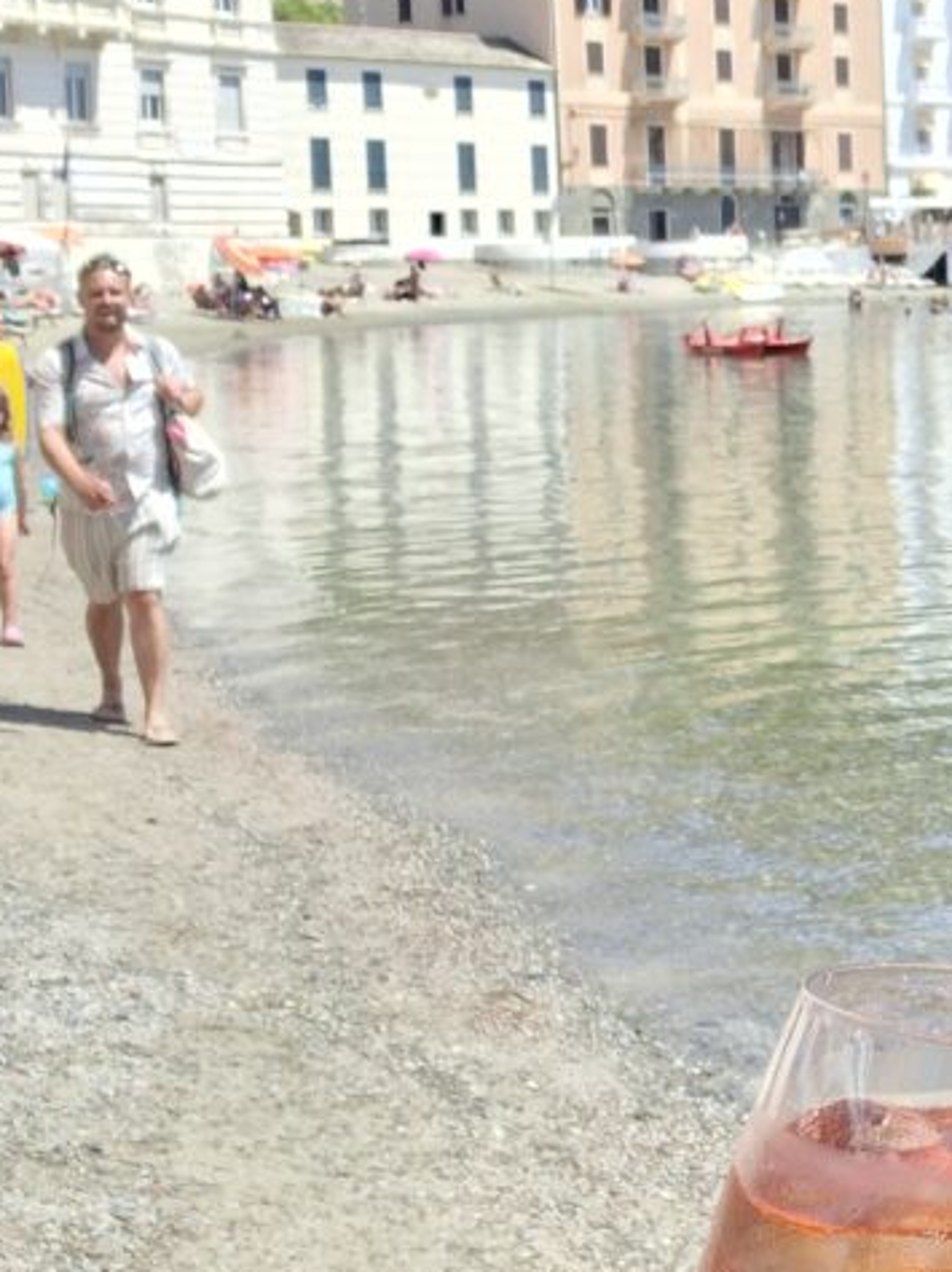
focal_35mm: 76
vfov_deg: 25.6
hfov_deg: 18.0
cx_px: 1258
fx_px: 2789
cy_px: 454
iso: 40
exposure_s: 1/516
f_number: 2.2
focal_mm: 3.18
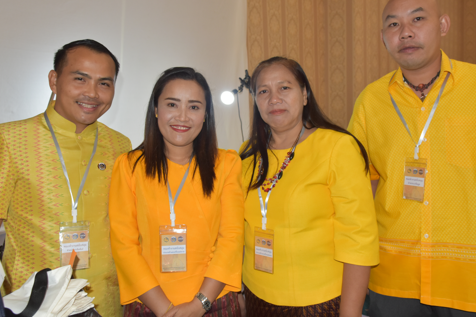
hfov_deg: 57.2
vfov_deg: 39.9
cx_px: 257
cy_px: 135
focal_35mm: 33
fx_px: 436
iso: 800
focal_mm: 18
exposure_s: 1/60
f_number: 4
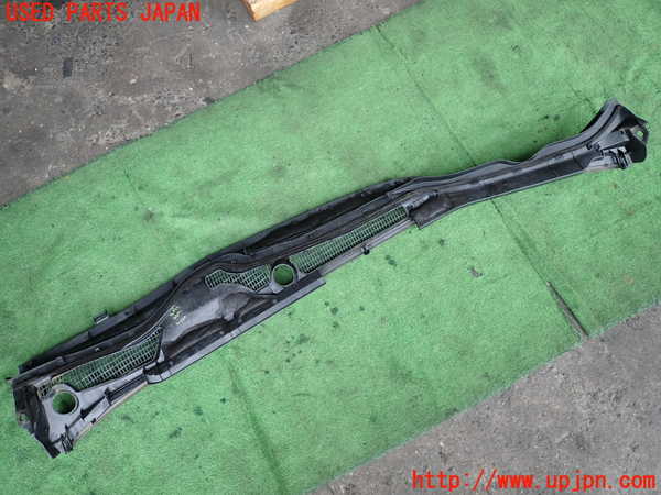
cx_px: 330
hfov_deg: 69.4
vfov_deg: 54.9
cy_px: 248
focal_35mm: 25
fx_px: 477
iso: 100
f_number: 2
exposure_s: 1/160
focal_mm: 4.5
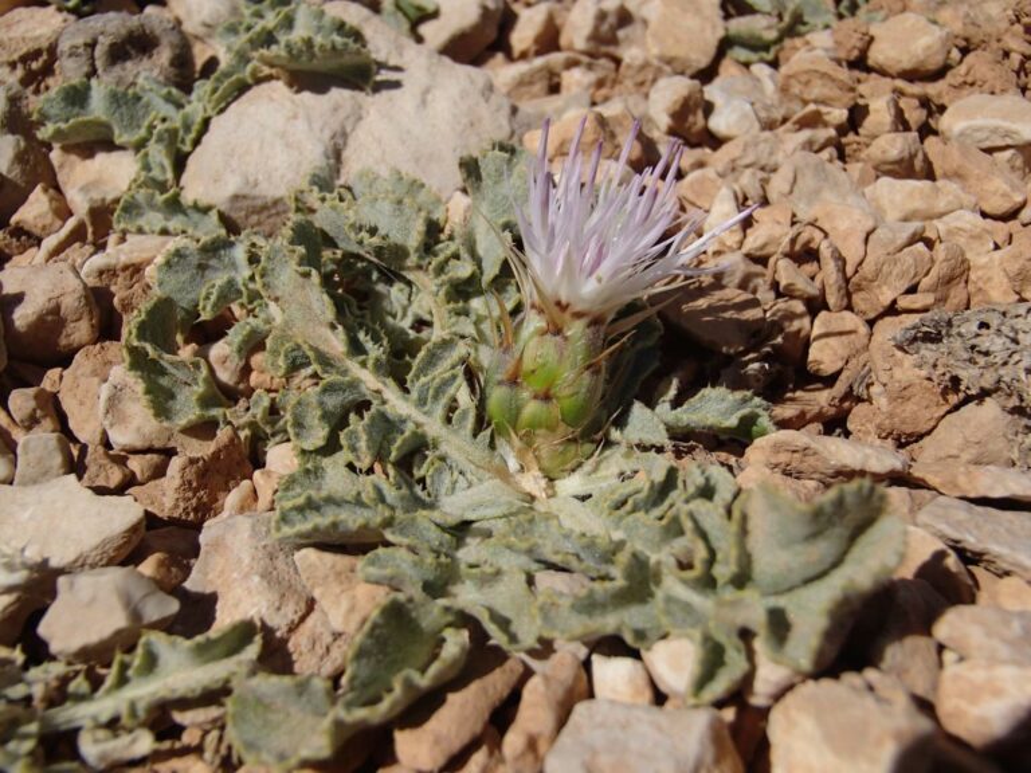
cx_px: 516
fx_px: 1102
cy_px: 386
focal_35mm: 37
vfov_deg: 38.7
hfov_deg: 50.1
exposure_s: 1/250
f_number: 13
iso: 100
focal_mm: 6.64
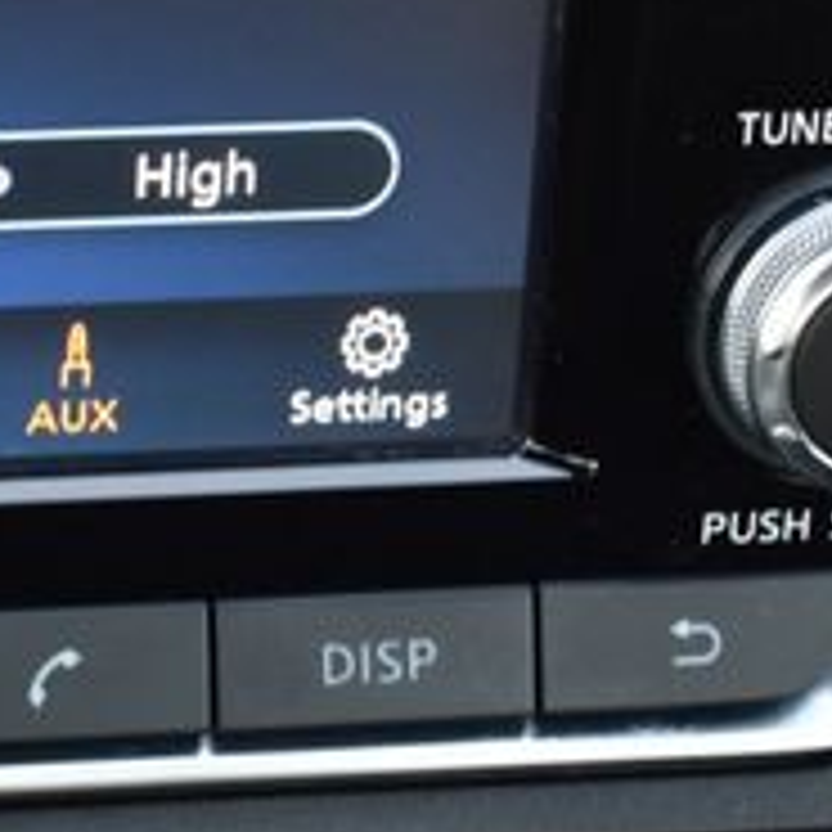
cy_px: 423
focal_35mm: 198
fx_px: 5397
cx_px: -409
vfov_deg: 8.8
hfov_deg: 8.6
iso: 400
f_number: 6.3
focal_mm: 45
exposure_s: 1/20
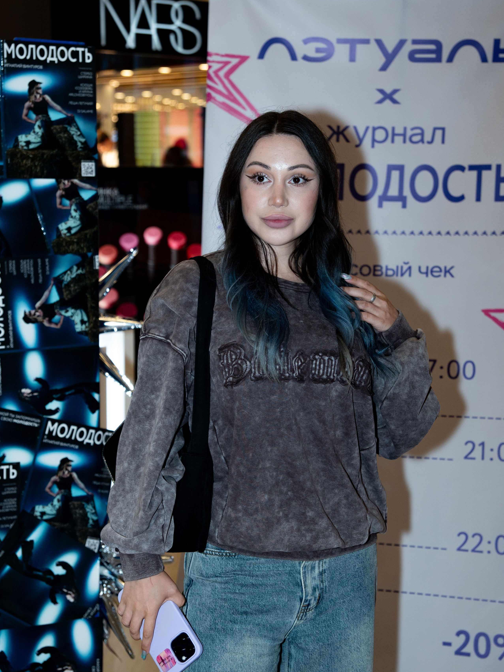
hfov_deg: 21.0
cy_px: 324
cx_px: 253
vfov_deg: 27.8
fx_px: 1359
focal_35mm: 70
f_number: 3.5
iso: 400
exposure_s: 1/320
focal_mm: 43
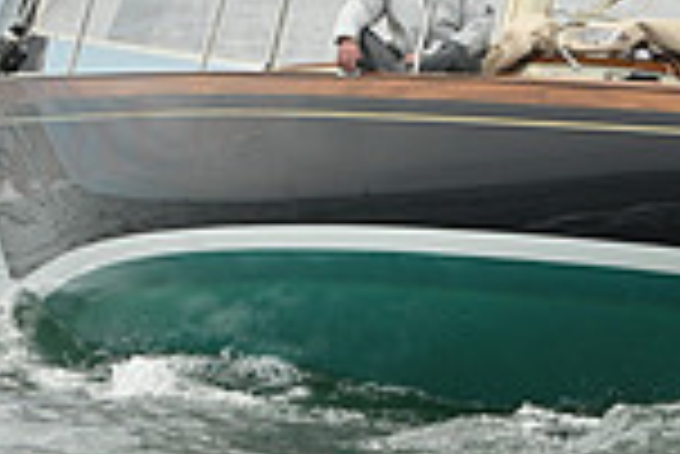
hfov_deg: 5.1
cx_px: 522
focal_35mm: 402
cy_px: -119
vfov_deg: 3.4
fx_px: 7600
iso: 320
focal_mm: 105
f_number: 9
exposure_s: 1/1000
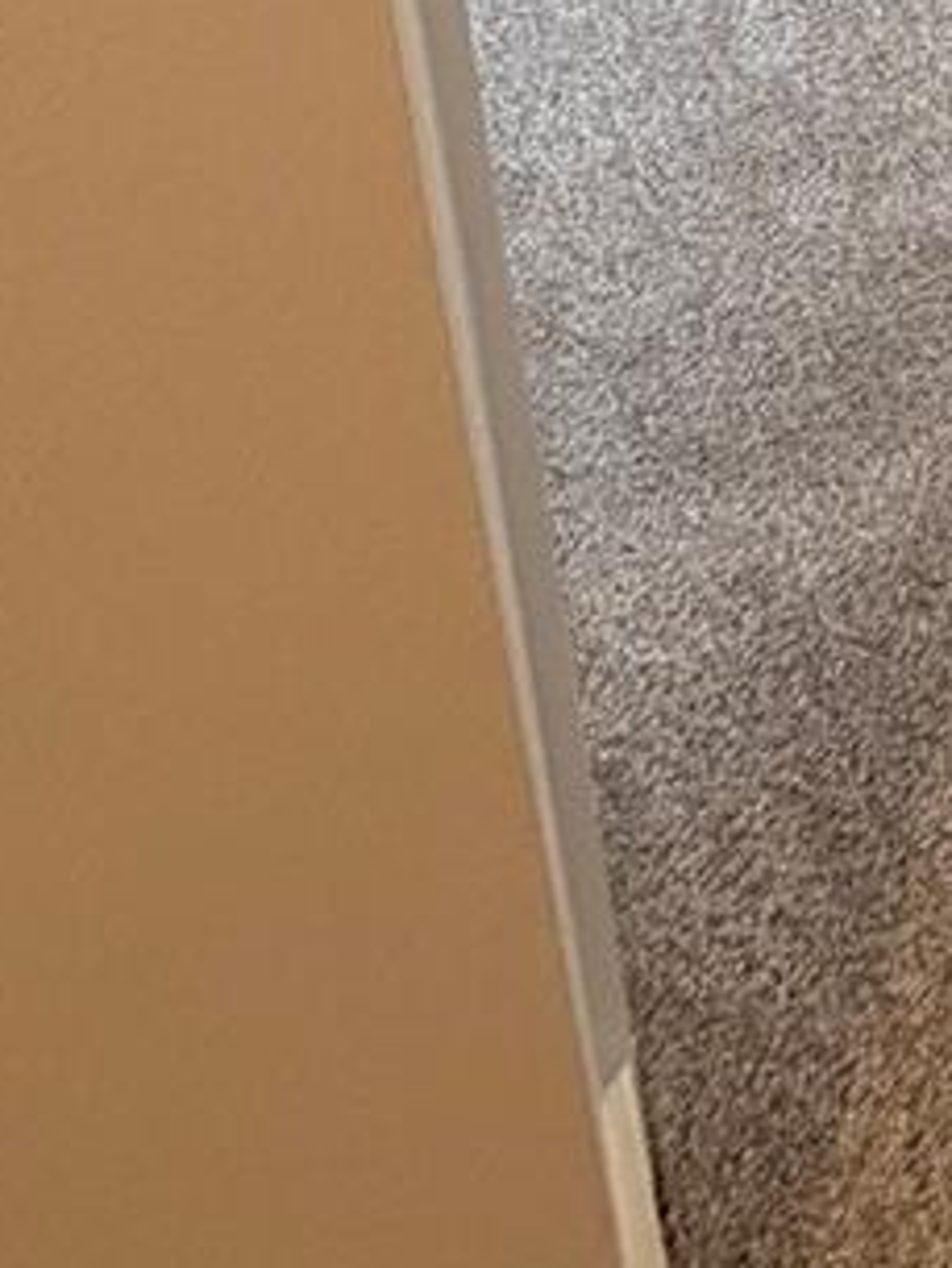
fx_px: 2015
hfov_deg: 20.3
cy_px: -1081
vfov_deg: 21.2
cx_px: 1642
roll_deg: -1.4
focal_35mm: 55
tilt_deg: -13.9
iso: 320
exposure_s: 1/120
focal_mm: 2.22
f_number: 2.2
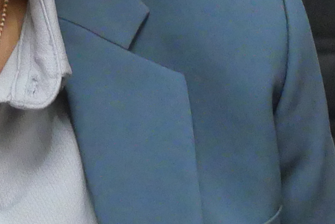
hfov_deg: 2.4
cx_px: -104
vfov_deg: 1.6
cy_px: -121
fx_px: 8081
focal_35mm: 868
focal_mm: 60
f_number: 5.6
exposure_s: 1/40
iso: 2000
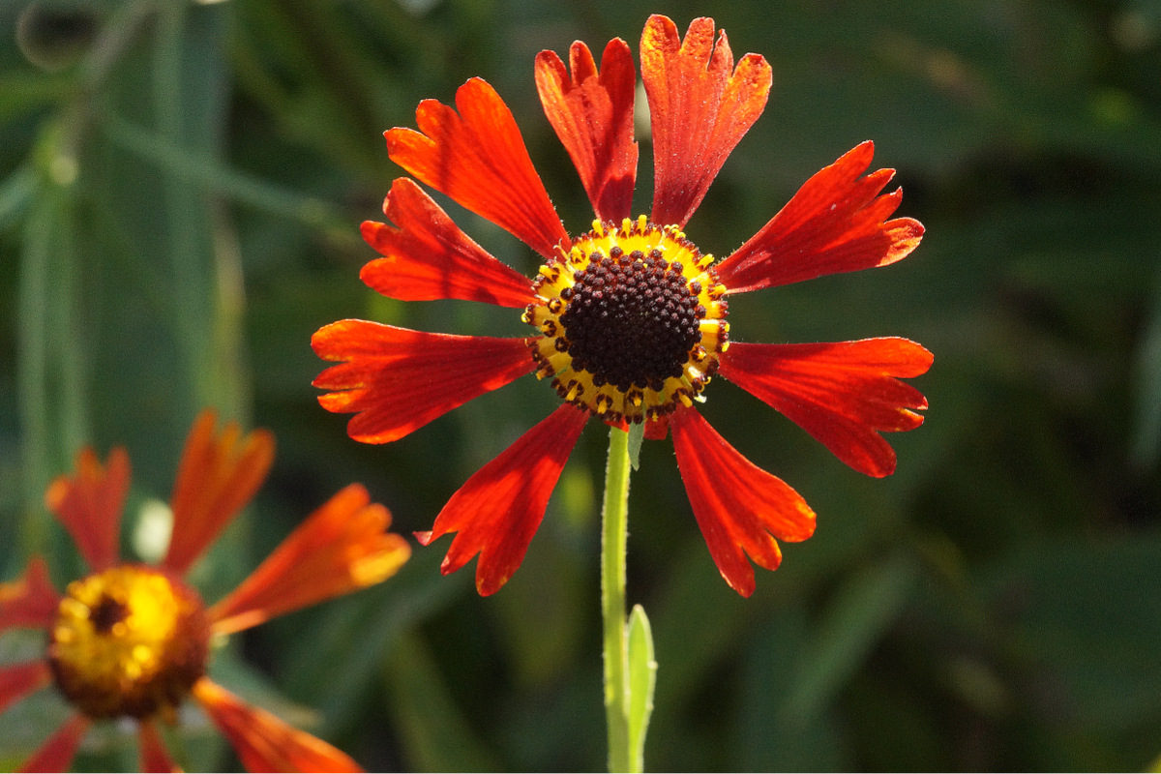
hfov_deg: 13.7
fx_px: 4837
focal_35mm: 150
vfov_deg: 9.1
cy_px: 387
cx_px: 580
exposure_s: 1/160
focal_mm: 100
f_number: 11
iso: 1250
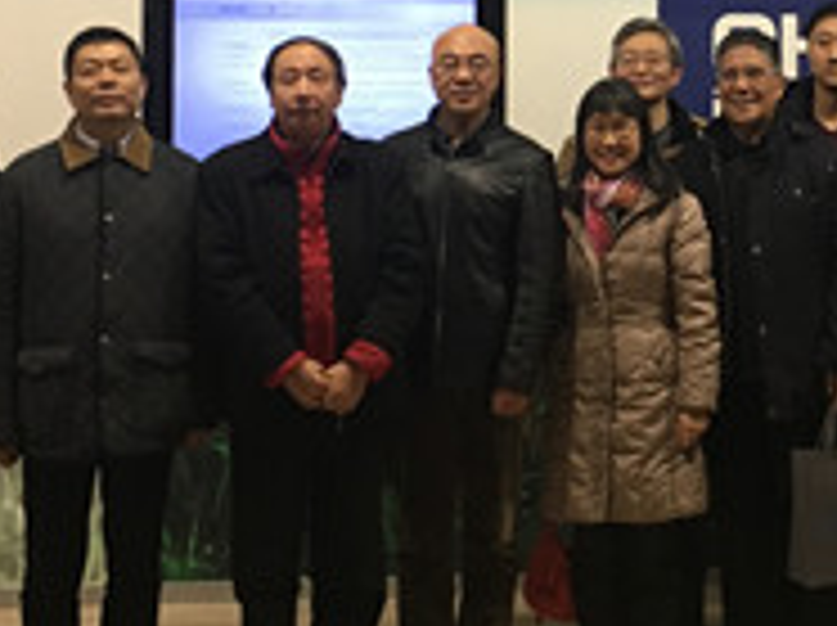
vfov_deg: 18.5
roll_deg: -0.3
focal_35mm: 78
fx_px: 1884
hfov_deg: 24.7
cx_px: 639
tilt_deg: +1.4
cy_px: 43
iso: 160
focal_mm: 4.15
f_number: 2.2
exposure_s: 1/33
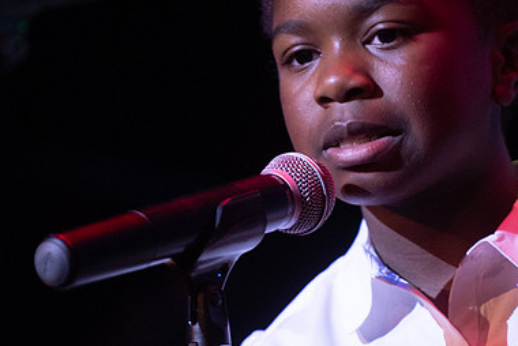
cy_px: 155
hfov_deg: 5.0
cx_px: 322
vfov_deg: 3.3
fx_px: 5933
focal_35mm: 412
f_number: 2.8
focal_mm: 180
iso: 3200
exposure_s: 1/200
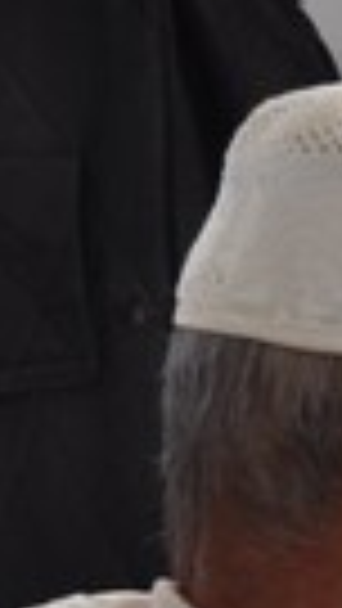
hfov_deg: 6.9
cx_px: 860
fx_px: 2642
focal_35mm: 164
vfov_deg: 13.0
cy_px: 592
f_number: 5
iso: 400
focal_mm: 22
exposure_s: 1/100
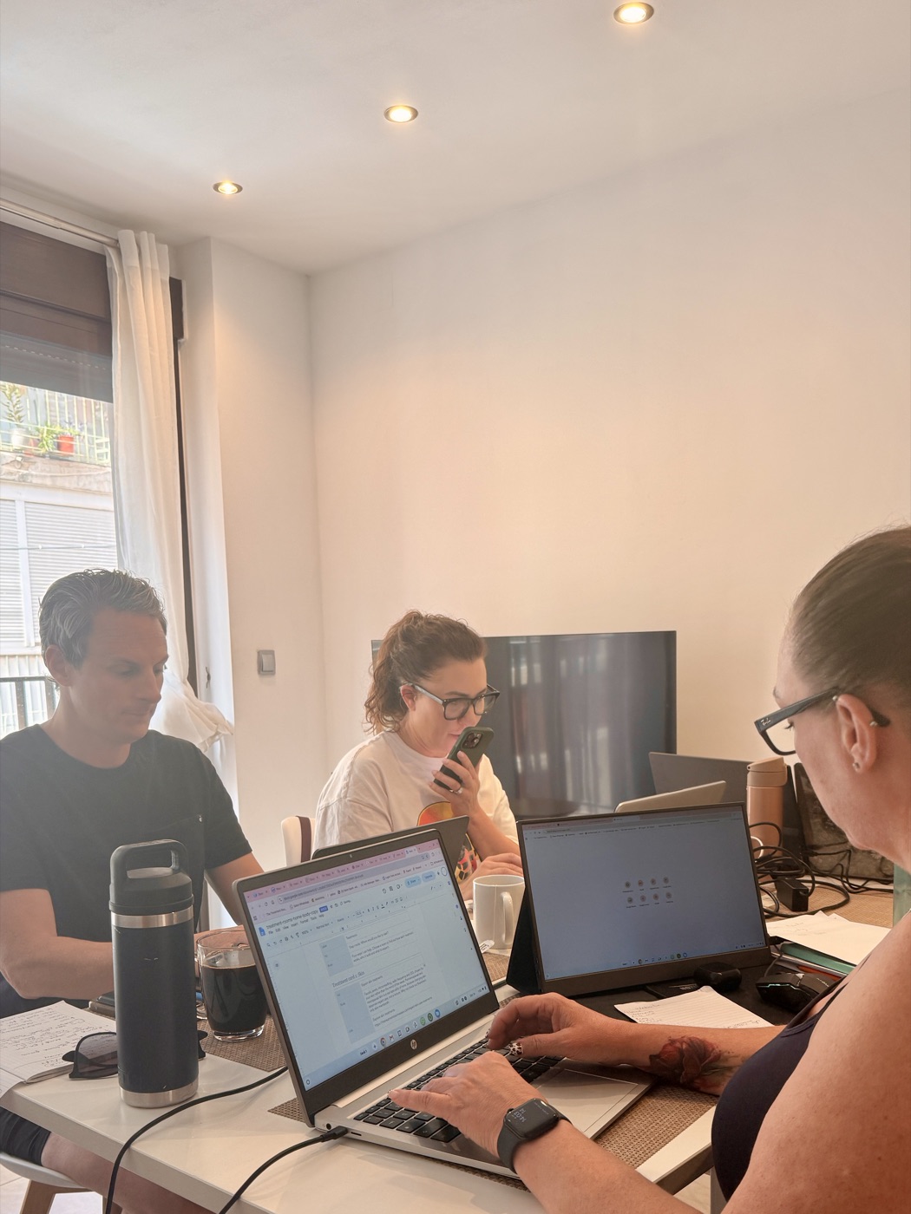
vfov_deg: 71.6
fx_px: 842
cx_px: 456
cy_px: 607
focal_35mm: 24
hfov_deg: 56.8
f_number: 1.78
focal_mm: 6.76
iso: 100
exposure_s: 1/100
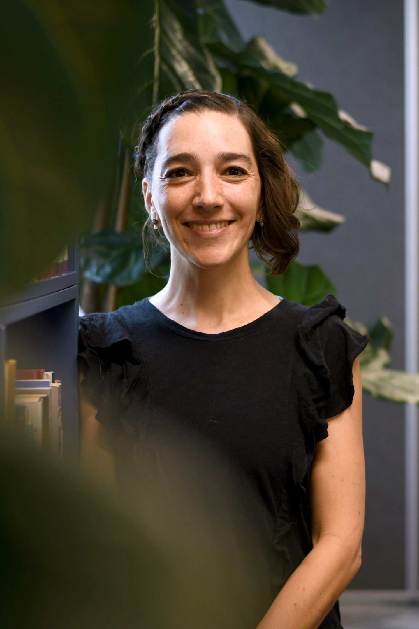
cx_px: 217
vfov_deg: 22.9
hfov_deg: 15.4
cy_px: 307
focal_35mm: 89
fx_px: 1554
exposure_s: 1/125
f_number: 2
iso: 200
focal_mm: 50
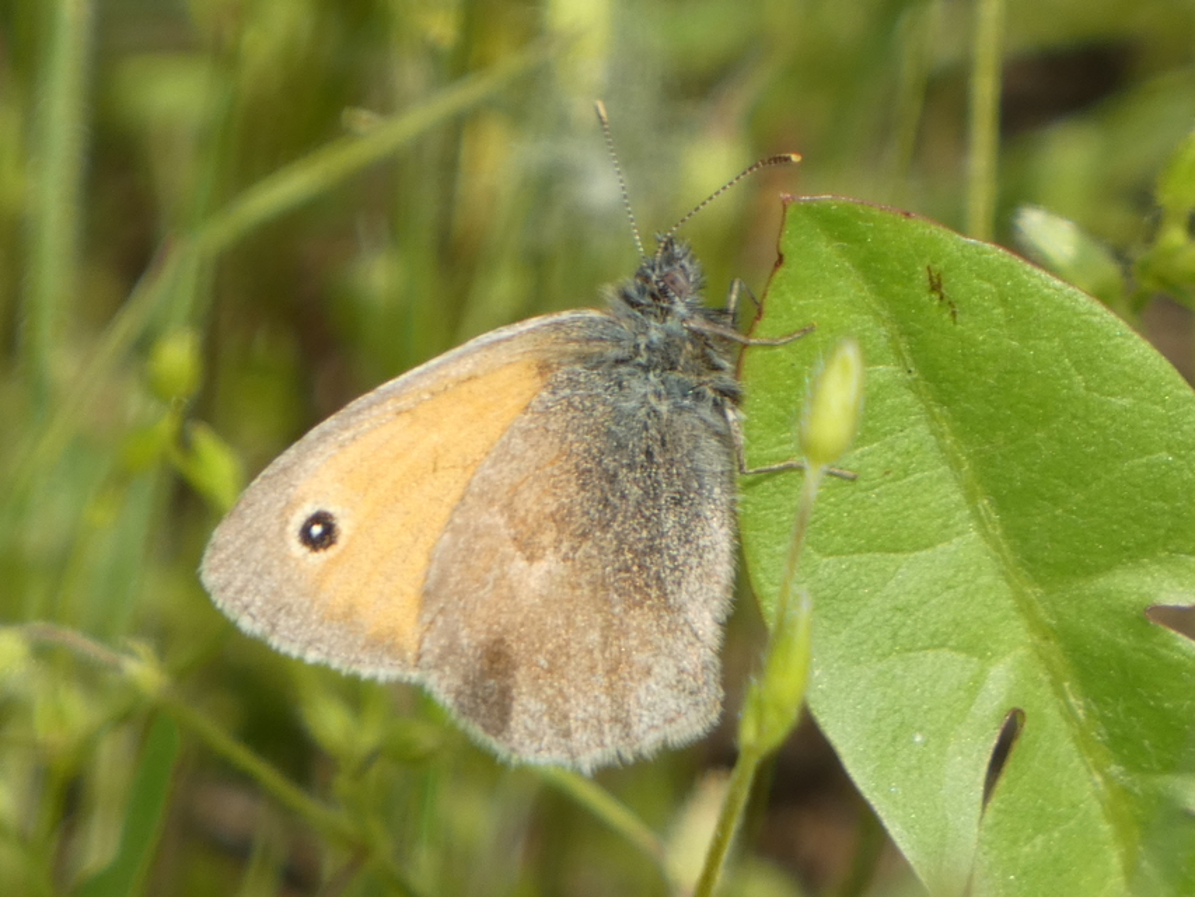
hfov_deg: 2.0
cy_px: 448
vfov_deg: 1.5
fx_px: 33698
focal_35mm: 976
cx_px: 598
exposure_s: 1/125
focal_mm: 174.8
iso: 80
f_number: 5.6
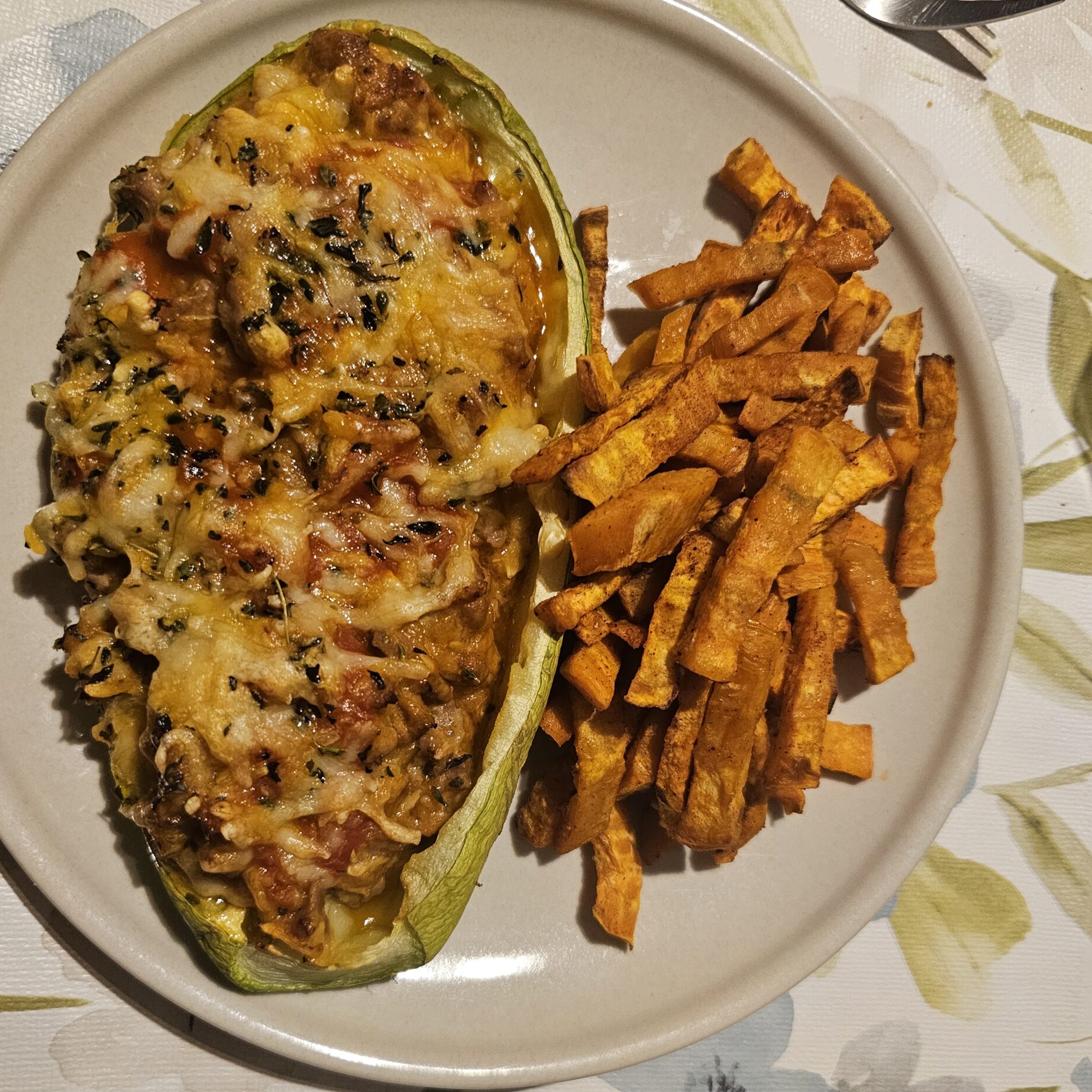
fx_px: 999
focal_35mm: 28
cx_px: 529
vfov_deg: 57.2
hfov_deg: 57.3
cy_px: 600
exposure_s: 1/100
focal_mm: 6.3
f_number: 1.7
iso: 800
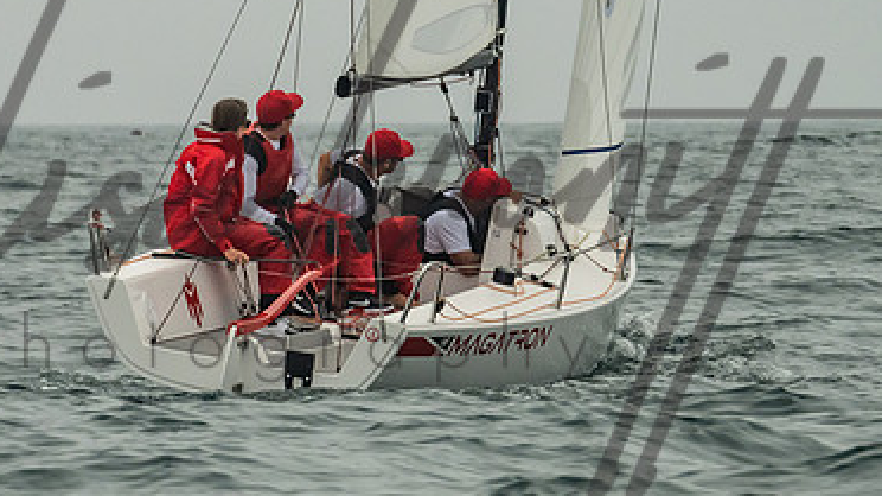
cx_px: 272
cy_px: 30
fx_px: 12485
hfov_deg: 4.0
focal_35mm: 534
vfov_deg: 2.3
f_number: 9
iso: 800
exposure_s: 1/2500
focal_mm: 200
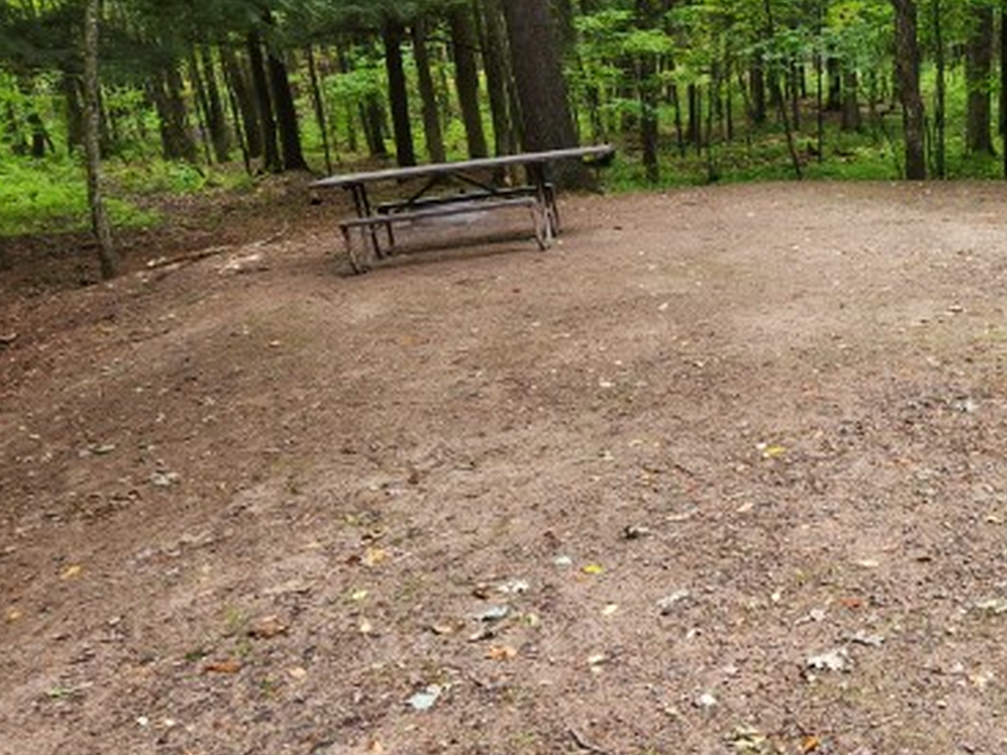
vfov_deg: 35.8
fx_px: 1164
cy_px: 468
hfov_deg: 44.0
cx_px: 840
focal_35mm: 40
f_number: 1.8
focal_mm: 5.4
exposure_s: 1/180
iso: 100
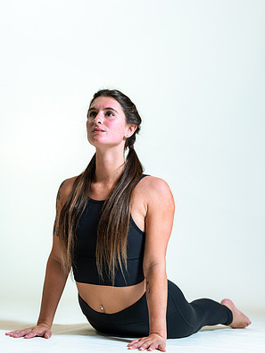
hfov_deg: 15.9
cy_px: 168
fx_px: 948
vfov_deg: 21.1
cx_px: 133
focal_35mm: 93
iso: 320
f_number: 4.5
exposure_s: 1/160
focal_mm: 85
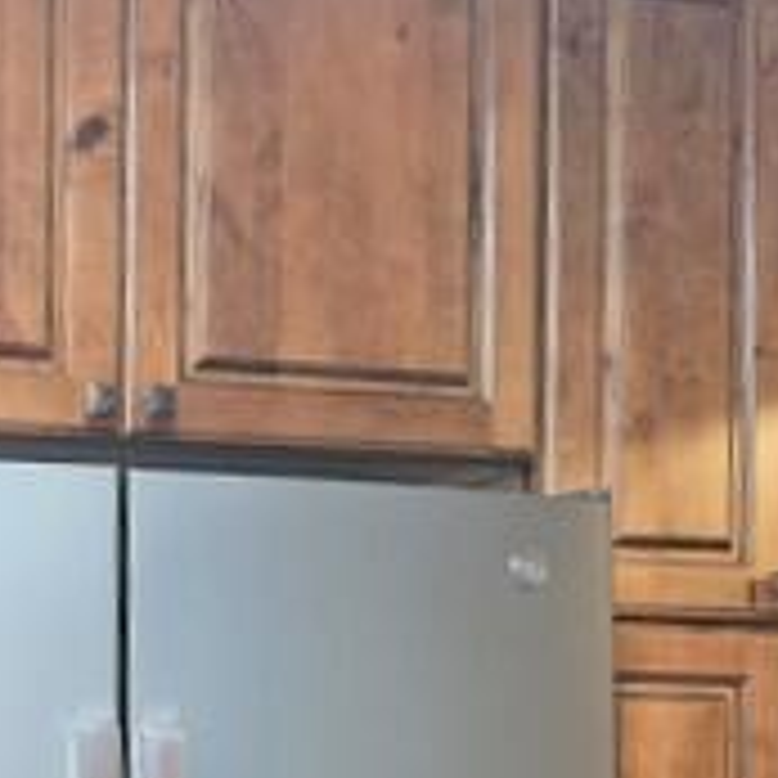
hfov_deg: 22.0
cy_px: 850
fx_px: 1907
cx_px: -36
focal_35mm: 75
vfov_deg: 21.9
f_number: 1.8
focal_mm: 5.4
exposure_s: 1/120
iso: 800
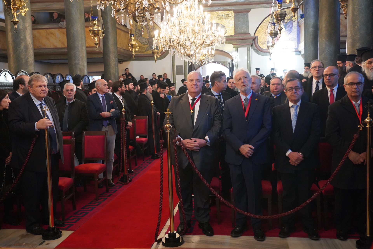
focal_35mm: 36
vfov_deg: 36.9
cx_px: 186
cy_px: 124
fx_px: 373
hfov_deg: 53.1
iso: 8000
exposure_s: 1/160
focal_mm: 36
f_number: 4
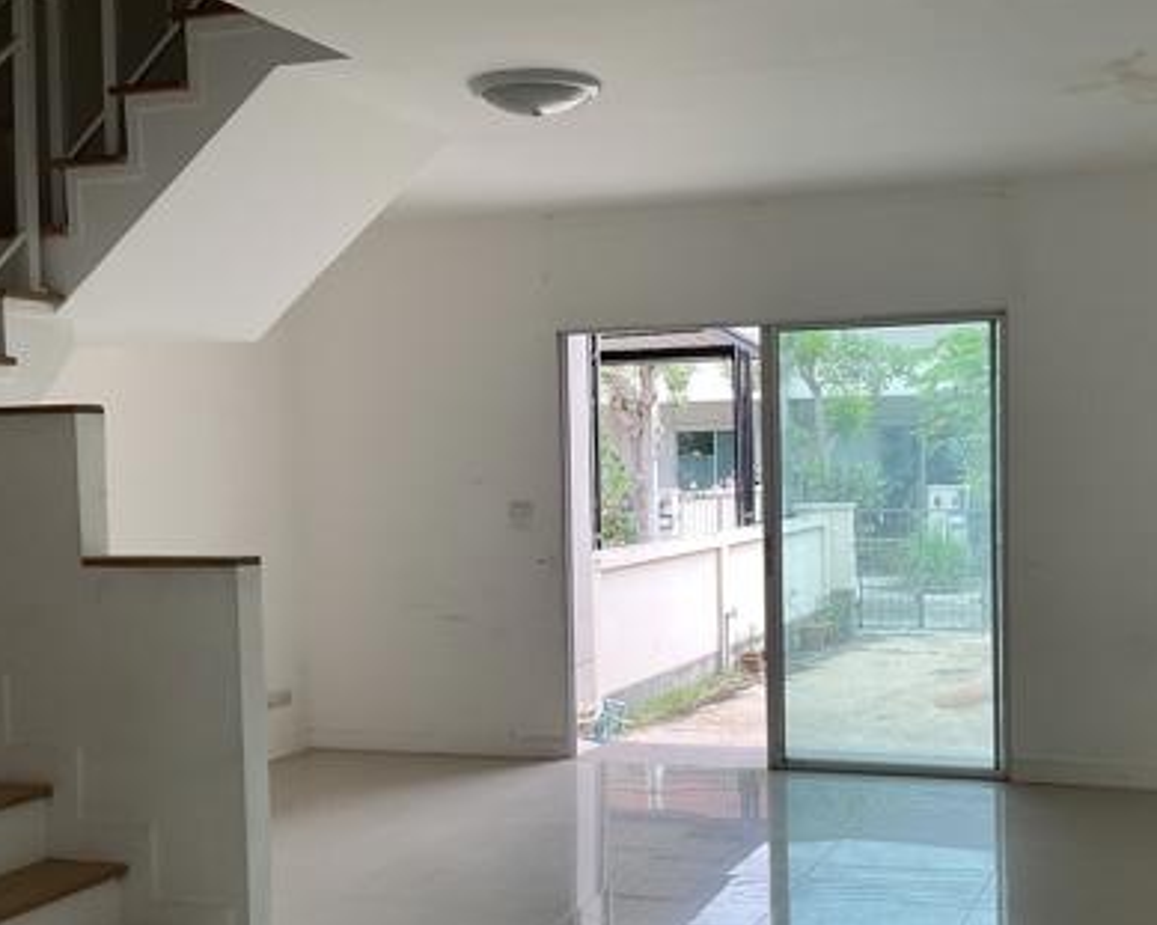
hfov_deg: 38.7
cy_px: 531
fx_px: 1643
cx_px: 678
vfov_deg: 31.4
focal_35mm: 48
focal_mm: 3
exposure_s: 1/120
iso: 25
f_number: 1.8
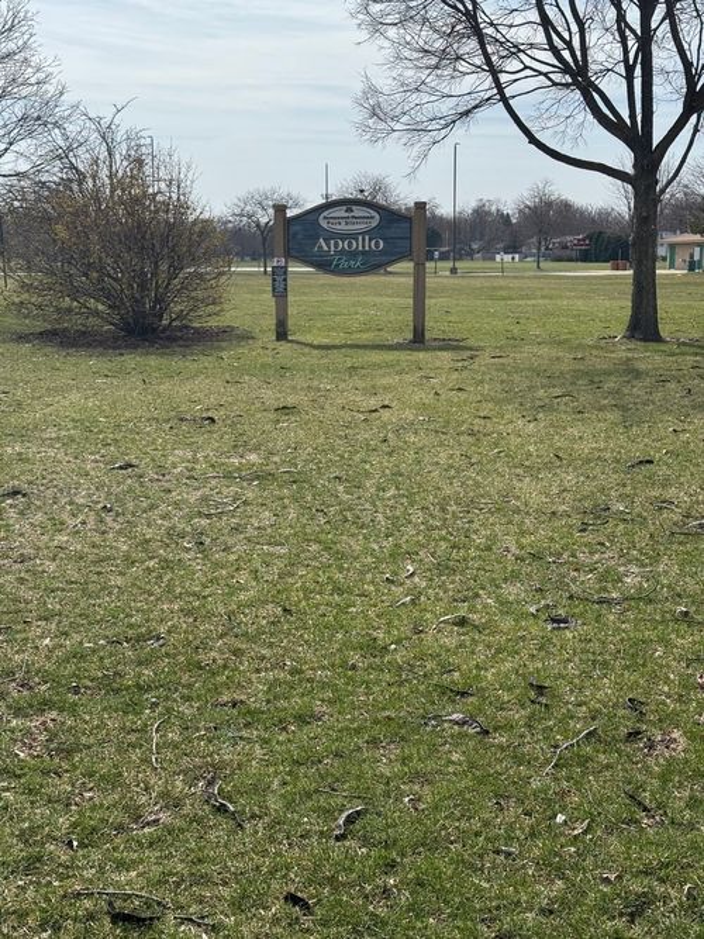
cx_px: 352
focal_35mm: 48
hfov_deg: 30.3
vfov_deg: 39.7
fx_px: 1302
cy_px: 470
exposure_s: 1/4310
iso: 64
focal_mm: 6.76
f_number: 1.78
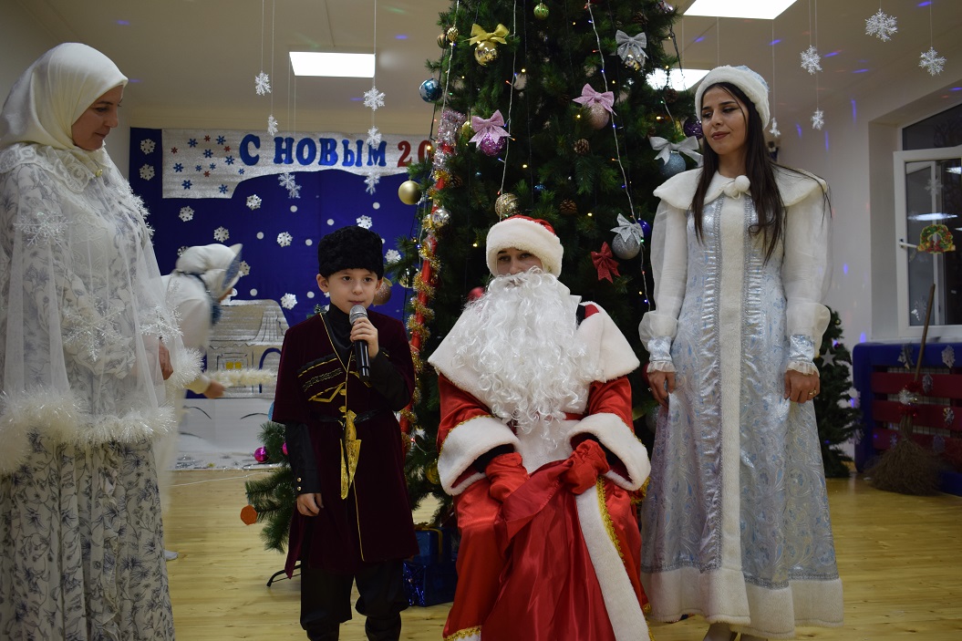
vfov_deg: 36.9
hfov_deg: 53.1
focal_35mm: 36
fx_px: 962
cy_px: 320
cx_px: 481
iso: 400
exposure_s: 1/60
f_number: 4
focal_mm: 24
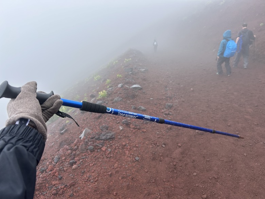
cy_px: 100
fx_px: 199
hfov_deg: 67.3
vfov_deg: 53.1
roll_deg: +6.8
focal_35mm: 26
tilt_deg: -30.7
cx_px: 132
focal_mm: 5.7
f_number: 1.5
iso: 50
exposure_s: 1/1224
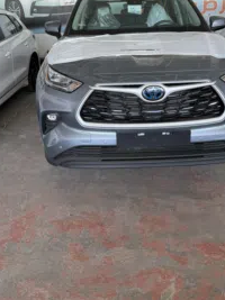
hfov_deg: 39.6
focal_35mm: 36
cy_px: 108
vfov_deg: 50.7
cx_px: 123
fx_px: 312
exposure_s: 1/121
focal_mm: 6.76
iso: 80
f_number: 1.78
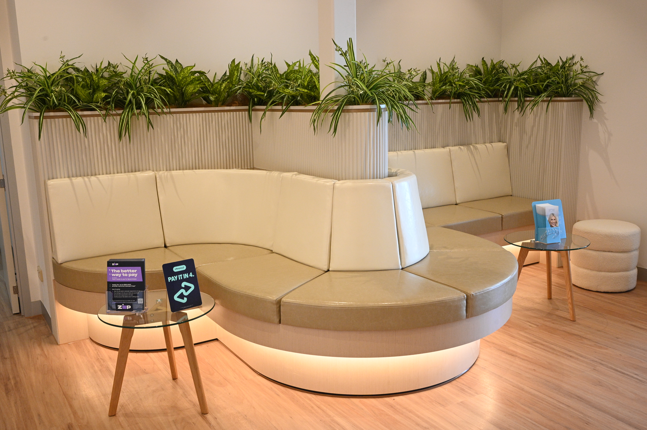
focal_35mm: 35
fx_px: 629
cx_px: 324
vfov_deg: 37.8
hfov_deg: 54.5
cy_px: 215
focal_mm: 35
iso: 3200
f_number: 10
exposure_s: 1/100
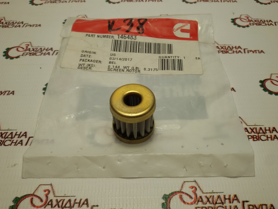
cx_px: 139
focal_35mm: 31
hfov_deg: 58.4
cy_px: 104
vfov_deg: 45.4
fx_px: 249
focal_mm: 2.93
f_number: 2.4
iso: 40
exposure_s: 1/104
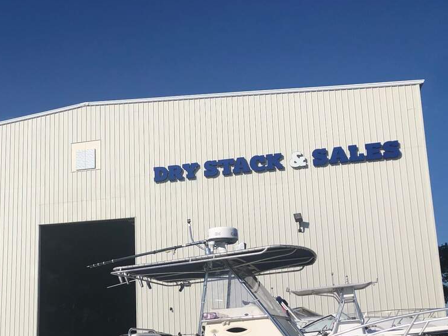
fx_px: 582
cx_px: 103
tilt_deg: +9.7
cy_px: 247
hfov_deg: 40.7
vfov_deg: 31.7
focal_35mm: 45
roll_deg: +2.8
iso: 25
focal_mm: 3.99
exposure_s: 1/6024
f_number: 1.8
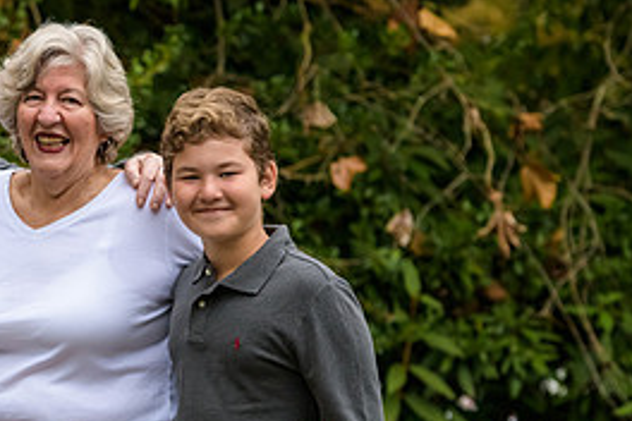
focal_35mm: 275
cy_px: 307
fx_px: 4827
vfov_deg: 5.0
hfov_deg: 7.4
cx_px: -60
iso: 1000
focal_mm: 125
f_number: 5.6
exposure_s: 1/400
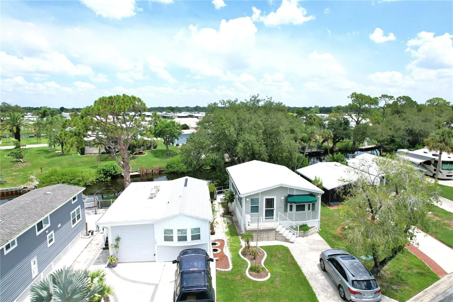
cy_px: 151
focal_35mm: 22
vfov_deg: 57.2
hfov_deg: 78.6
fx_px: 277
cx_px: 226
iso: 110
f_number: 2.8
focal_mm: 8.38
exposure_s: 1/2500
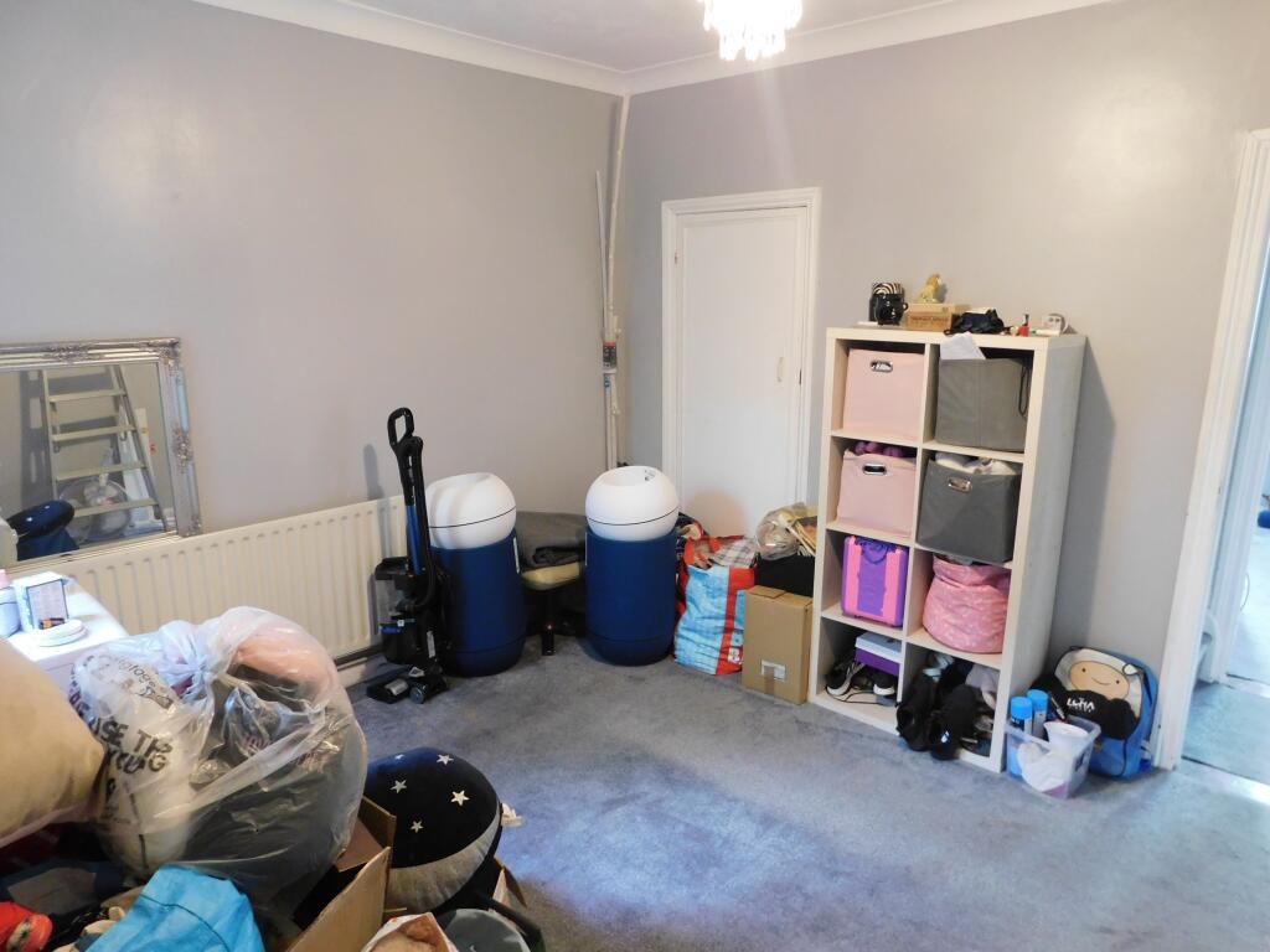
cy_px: 476
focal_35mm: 23
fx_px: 844
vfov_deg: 58.9
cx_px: 635
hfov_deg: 73.9
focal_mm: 4
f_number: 3
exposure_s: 1/15
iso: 400
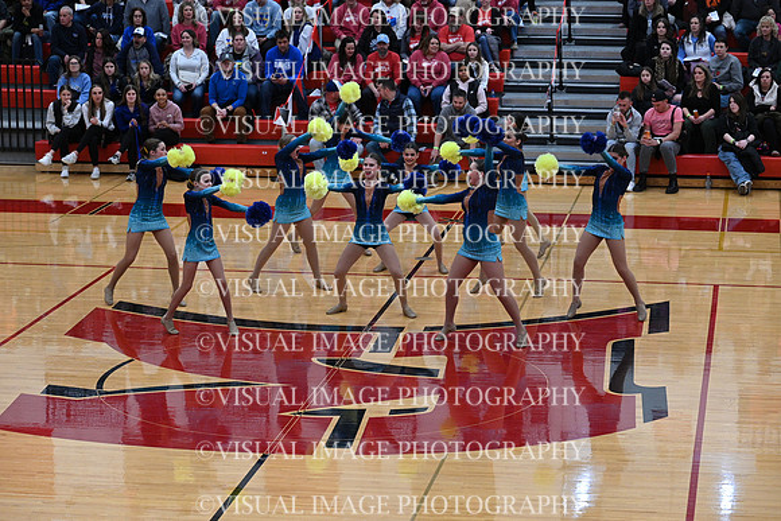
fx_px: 2213
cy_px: 260
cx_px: 390
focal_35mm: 102
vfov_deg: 13.4
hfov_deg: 20.0
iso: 4000
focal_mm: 102
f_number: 4
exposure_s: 1/400
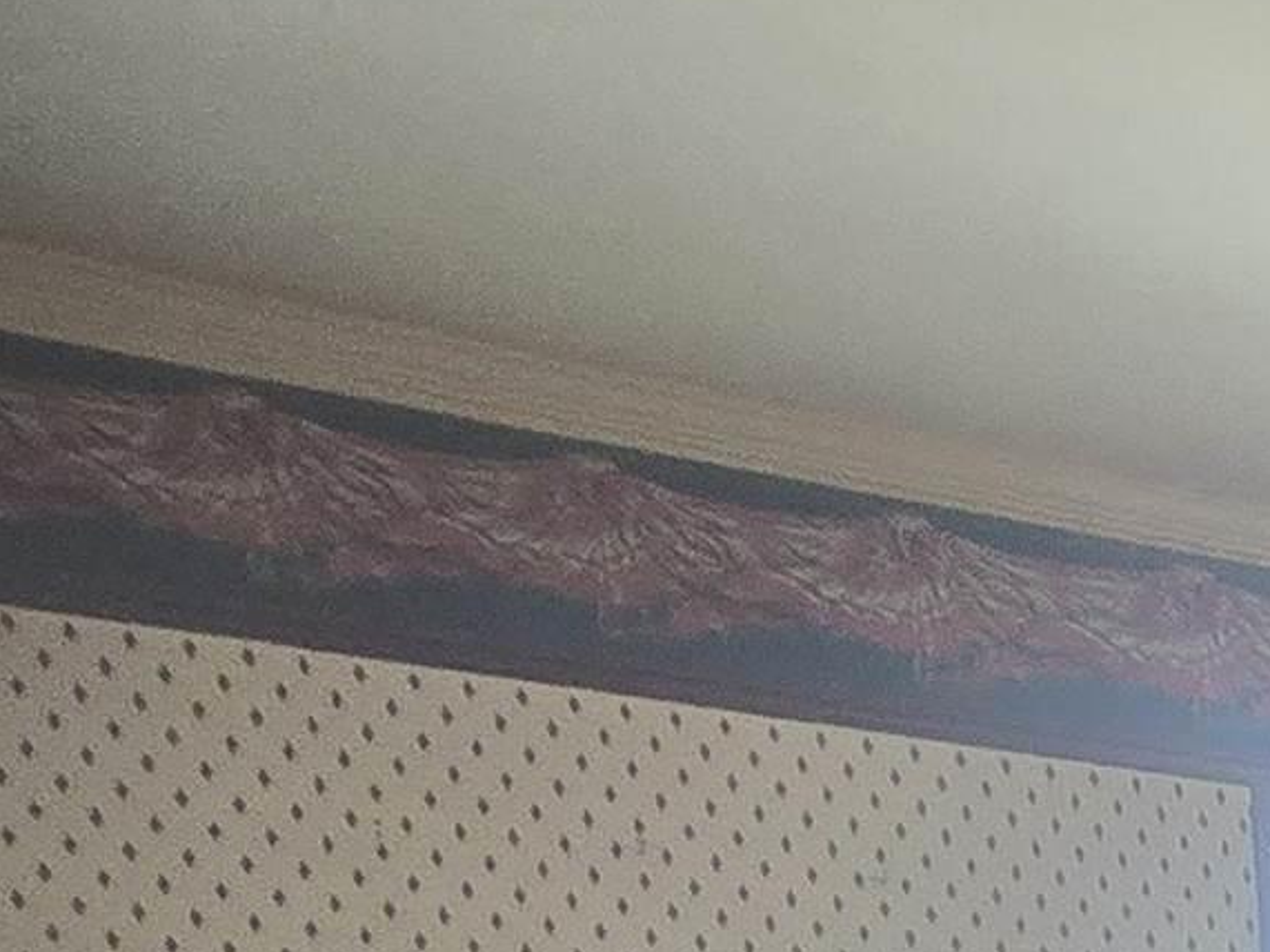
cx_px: 2346
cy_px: 2175
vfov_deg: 14.8
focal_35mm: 70
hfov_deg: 19.7
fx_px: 2568
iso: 200
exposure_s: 1/60
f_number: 2.2
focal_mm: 2.2
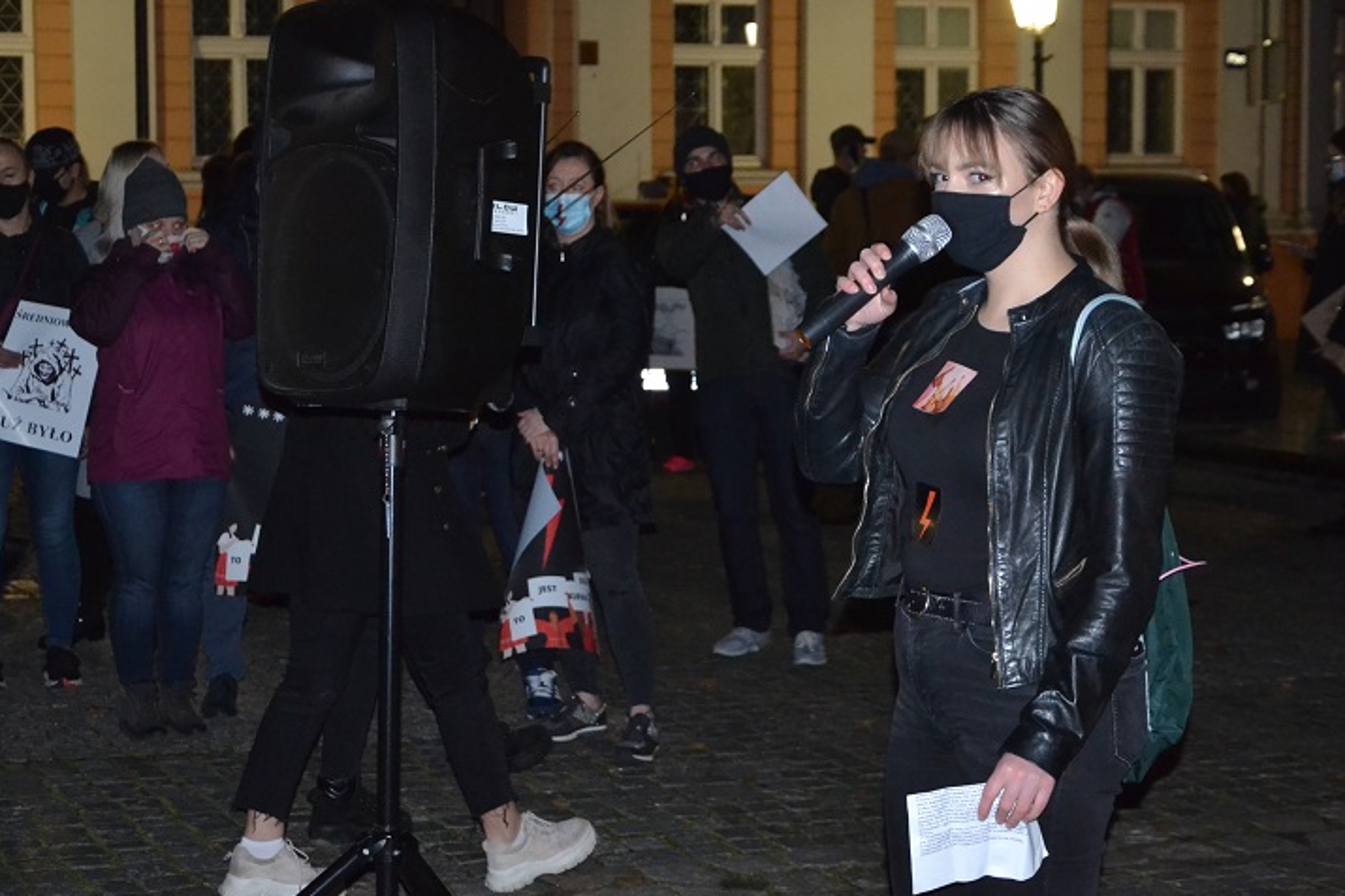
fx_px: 2822
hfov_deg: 26.8
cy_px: 472
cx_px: 657
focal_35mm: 76
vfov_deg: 18.0
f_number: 4.8
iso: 3200
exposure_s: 1/60
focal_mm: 45
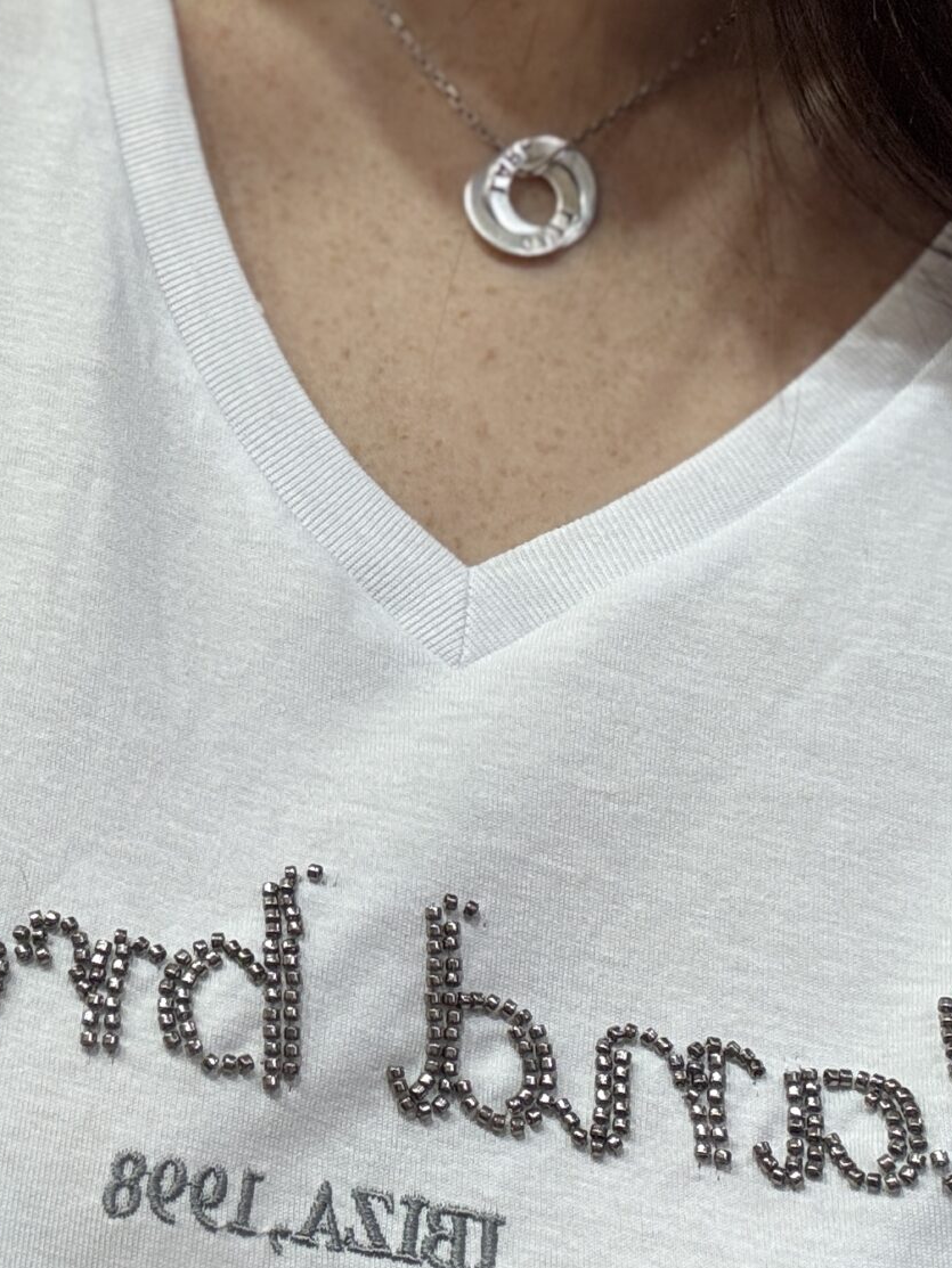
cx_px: 293
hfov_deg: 21.2
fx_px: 2530
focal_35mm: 69
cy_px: 583
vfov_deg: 28.1
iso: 64
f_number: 1.9
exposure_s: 1/50
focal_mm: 2.69
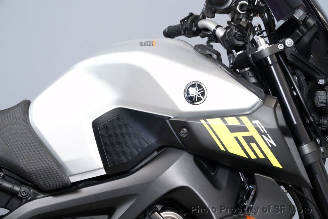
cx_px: 164
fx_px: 857
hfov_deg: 21.7
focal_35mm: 94
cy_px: 110
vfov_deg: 14.6
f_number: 10
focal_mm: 94
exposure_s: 1/60
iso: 5000
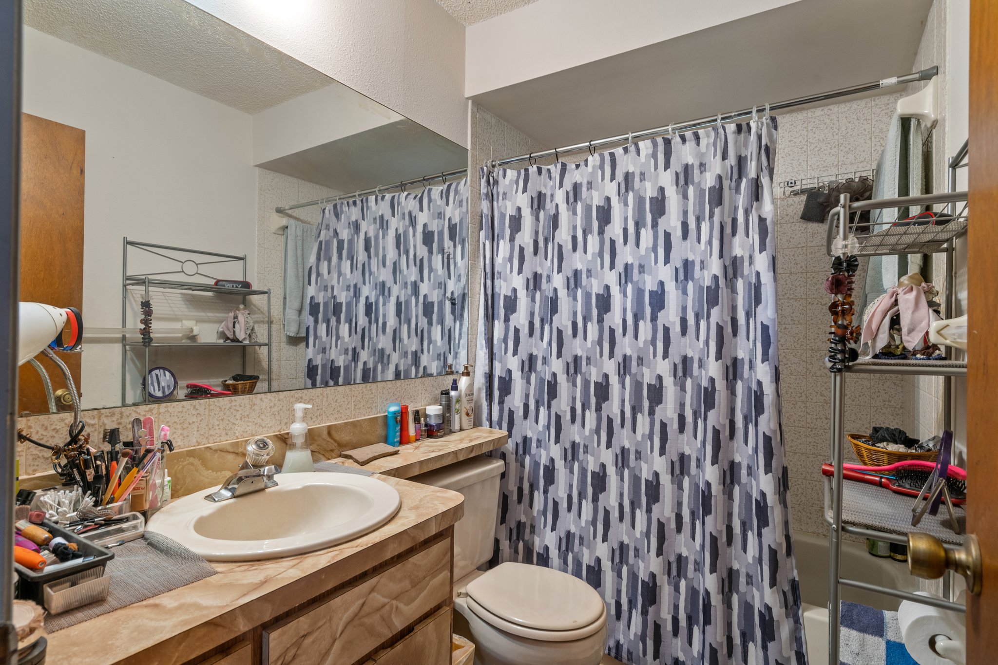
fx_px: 499
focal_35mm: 18
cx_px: 499
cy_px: 332
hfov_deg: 90.0
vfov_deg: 67.4
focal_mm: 18
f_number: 8
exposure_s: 1
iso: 320
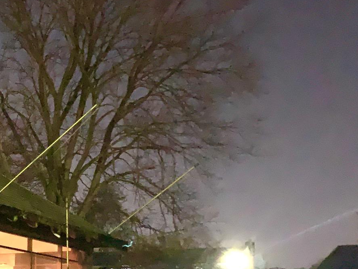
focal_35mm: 60
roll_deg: -1.9
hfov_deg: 28.8
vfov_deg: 24.0
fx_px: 621
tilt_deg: +9.1
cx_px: -45
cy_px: 221
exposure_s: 1/4
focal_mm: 4.25
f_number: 1.8
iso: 2000
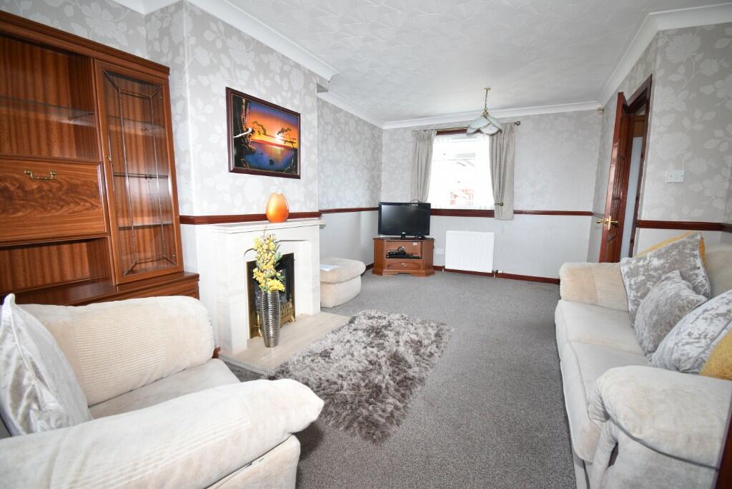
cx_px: 366
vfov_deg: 77.3
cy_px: 244
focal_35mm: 15
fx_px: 305
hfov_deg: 100.4
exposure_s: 1/125
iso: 800
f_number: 4.5
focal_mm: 10
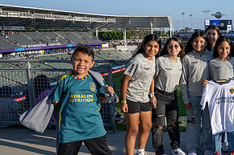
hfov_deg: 37.0
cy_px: 80
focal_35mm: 48
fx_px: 312
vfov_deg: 28.0
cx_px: 232
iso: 180
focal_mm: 24
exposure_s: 1/400
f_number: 8
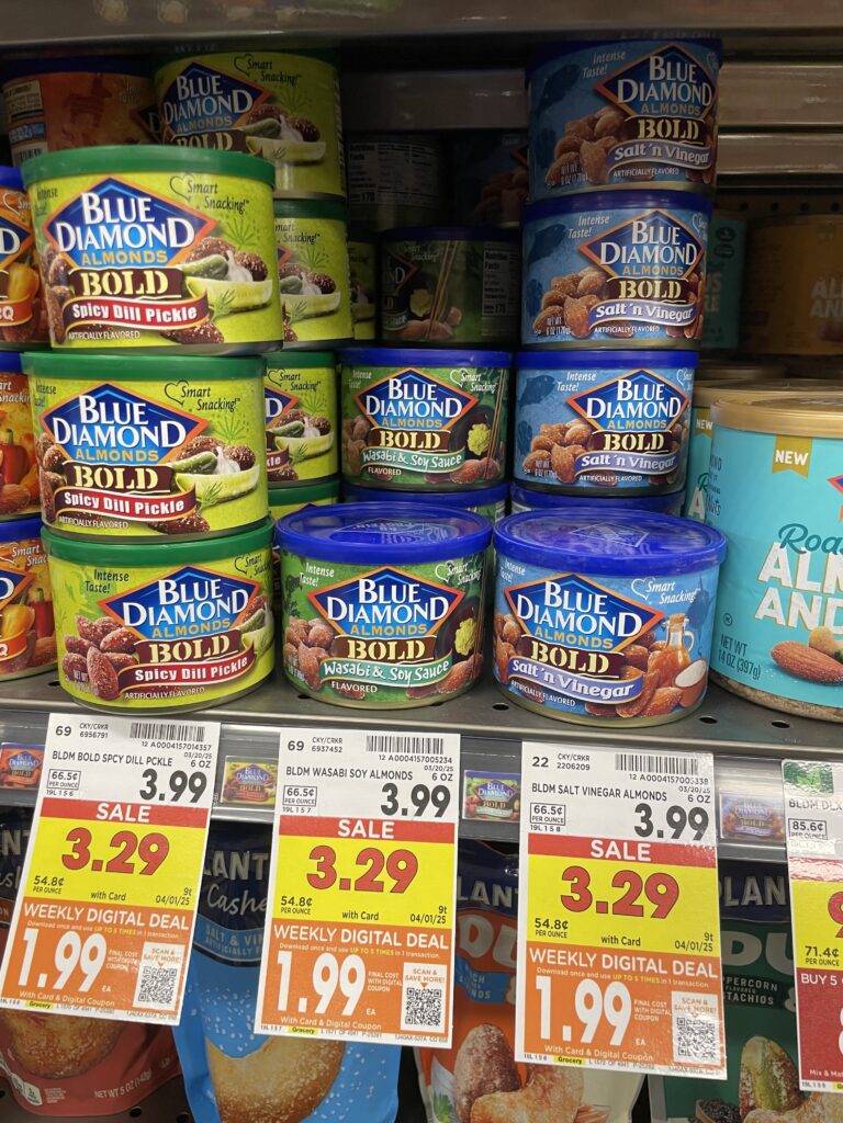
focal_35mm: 26
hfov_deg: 53.1
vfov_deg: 67.3
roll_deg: +0.3
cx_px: 422
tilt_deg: -17.6
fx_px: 844
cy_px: 562
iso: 80
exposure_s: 1/60
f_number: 1.6
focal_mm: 4.2
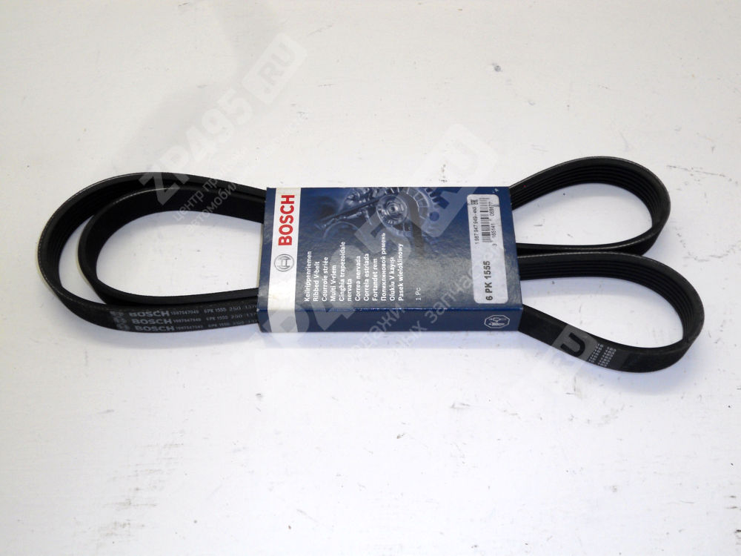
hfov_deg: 49.0
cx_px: 370
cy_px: 278
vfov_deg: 37.7
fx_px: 813
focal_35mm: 38
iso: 80
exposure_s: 1/50
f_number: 3.9
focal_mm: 6.9
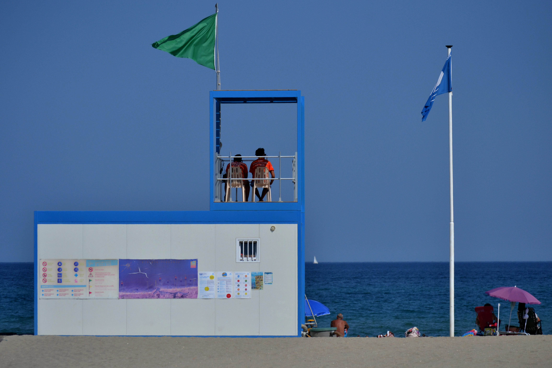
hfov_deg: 11.2
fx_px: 2806
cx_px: 276
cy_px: 184
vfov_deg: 7.5
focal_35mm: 183
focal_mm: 122
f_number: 7.1
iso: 400
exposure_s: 1/4000
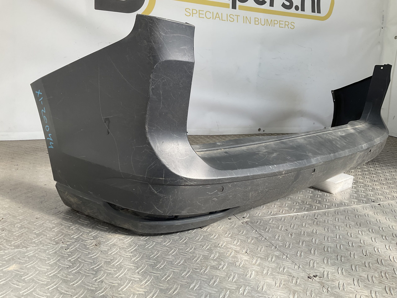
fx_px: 333
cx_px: 198
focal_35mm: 29
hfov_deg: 61.7
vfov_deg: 48.2
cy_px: 149
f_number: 1.8
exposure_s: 1/389
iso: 16
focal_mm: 3
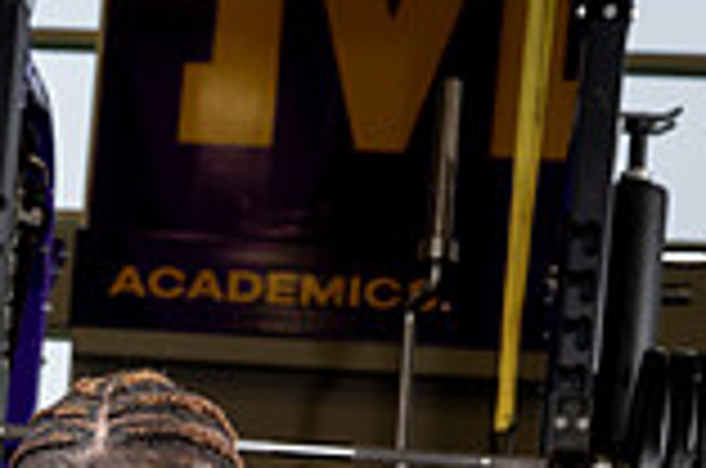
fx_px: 2251
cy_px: 986
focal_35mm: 115
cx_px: 162
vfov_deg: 10.7
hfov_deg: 17.7
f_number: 5.6
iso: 640
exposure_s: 1/250
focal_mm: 40
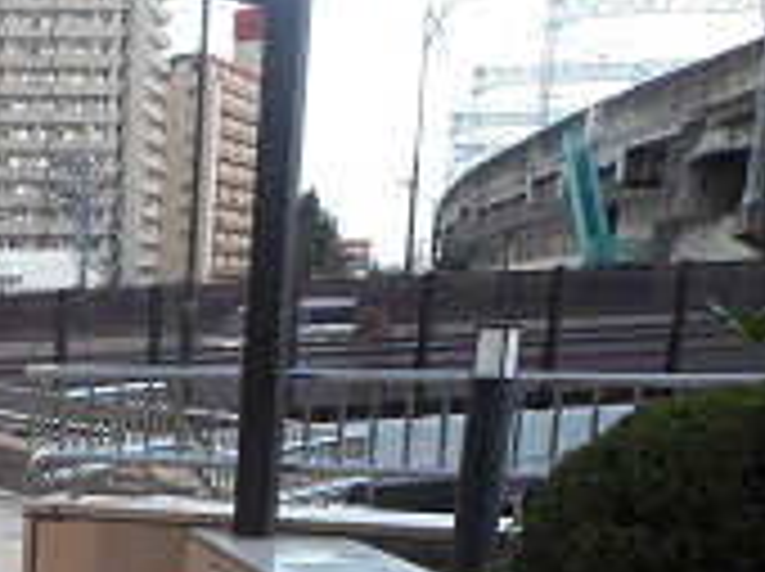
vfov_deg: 18.0
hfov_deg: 22.6
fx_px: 1677
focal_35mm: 76
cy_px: 745
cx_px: -256
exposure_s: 1/80
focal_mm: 4.5
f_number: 3.7
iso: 80
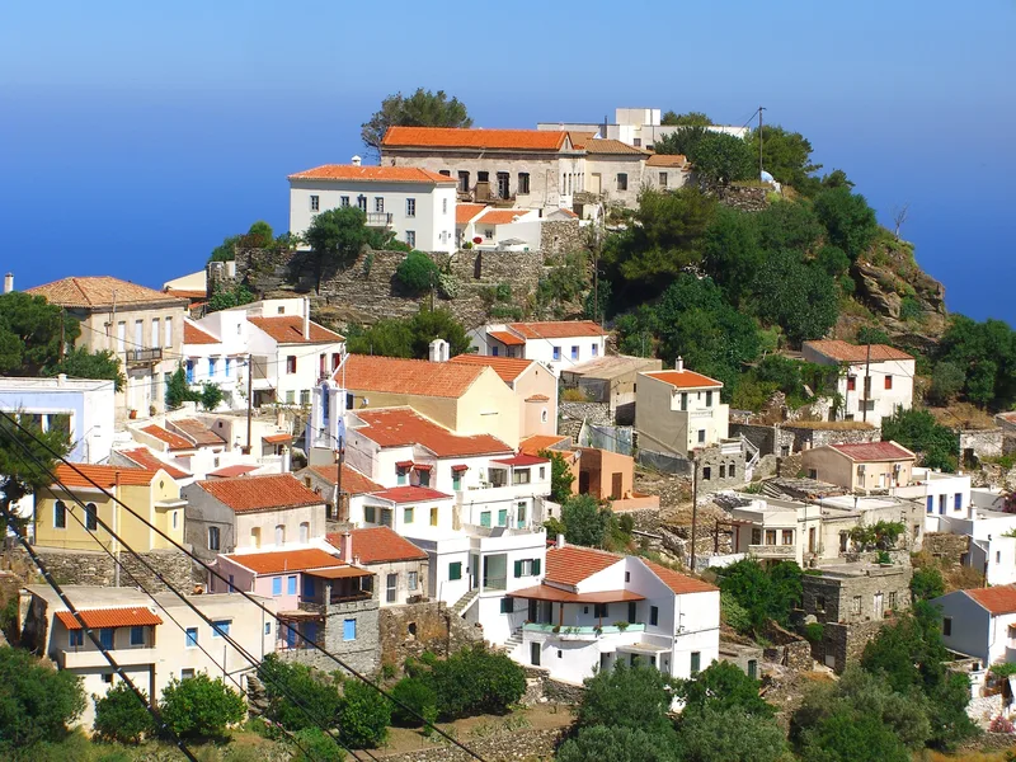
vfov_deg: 13.0
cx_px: 508
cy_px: 381
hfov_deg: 17.3
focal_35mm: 114
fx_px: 3346
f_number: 7.4
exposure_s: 1/320
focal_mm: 23.7
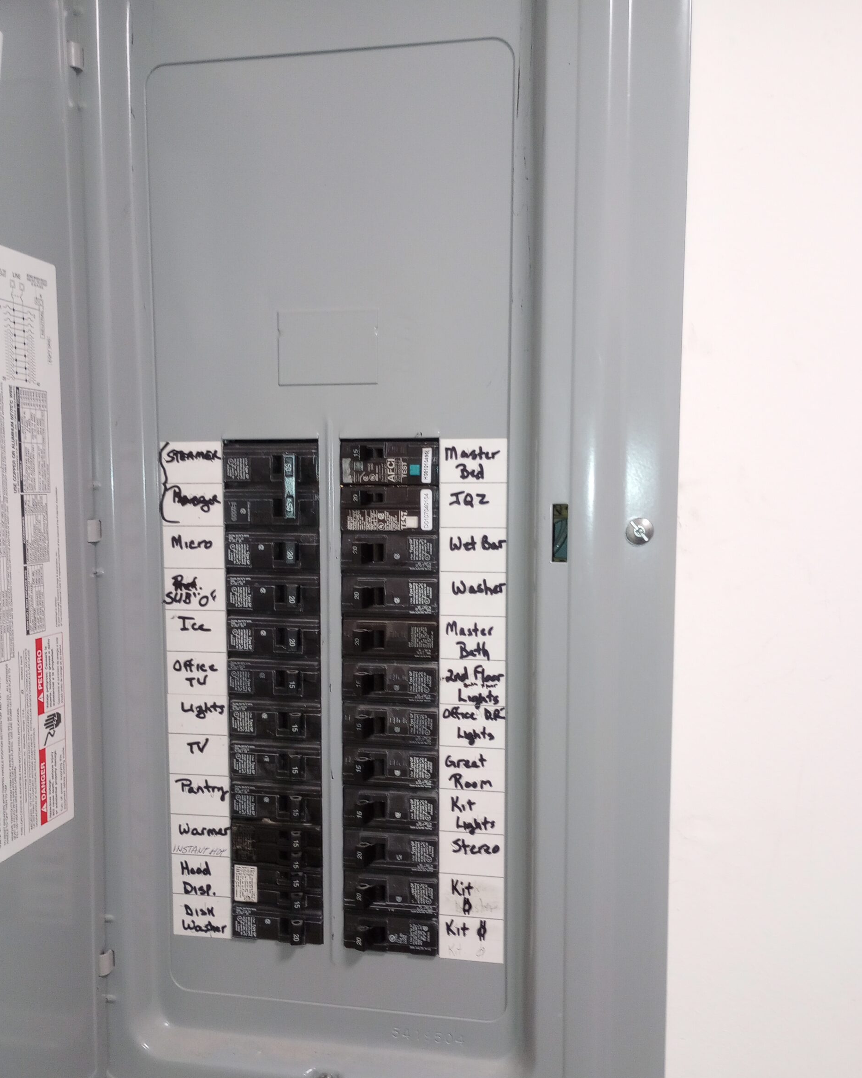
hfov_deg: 48.5
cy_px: 574
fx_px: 957
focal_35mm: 30
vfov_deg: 58.7
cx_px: 436
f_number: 1.8
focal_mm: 4.27
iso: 700
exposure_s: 1/33.3
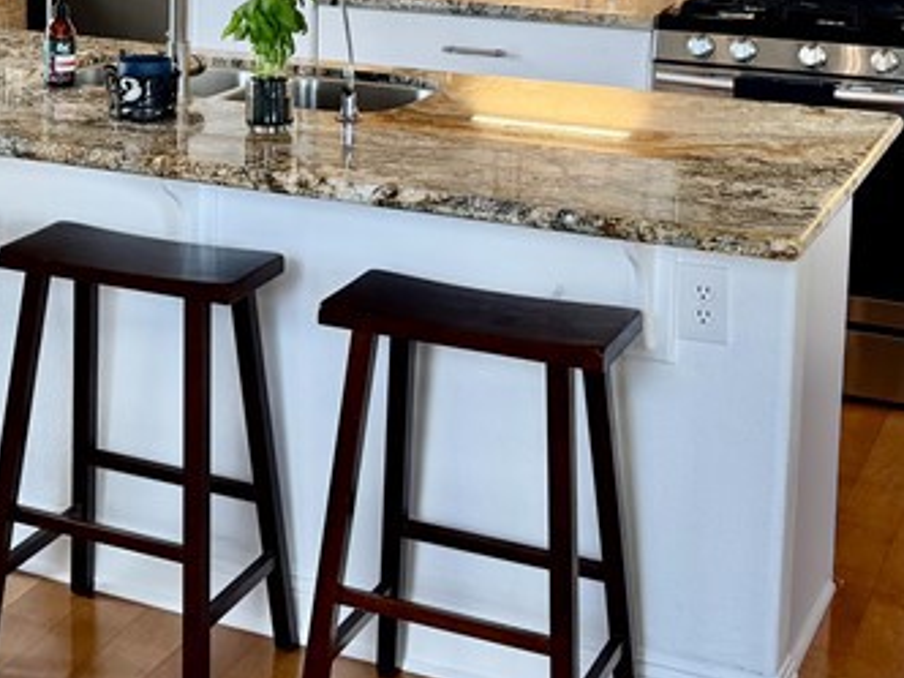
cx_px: 65
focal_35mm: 74
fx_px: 1933
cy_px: -38
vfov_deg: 19.2
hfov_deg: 25.4
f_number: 1.78
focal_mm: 6.76
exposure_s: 1/120
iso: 80
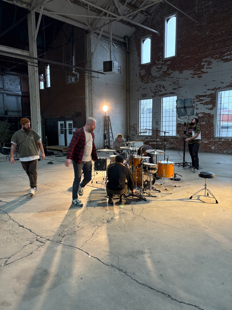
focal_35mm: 26
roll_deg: +1.3
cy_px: 155
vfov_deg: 67.3
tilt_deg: -4.5
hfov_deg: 53.1
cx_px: 116
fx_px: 232
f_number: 1.6
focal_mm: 5.96
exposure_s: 1/60
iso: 160
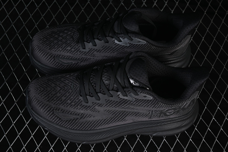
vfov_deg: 18.2
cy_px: 76
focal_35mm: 75
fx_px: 475
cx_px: 114
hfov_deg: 27.0
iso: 160
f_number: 6.3
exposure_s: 1/50
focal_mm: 50
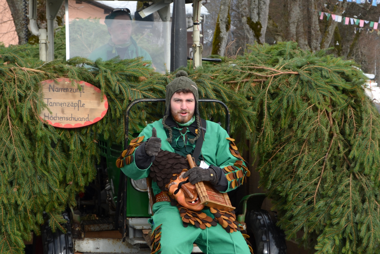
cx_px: 190
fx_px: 871
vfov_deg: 16.6
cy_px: 127
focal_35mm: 82
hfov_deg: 24.6
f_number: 7.1
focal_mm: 55
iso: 100
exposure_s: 1/200
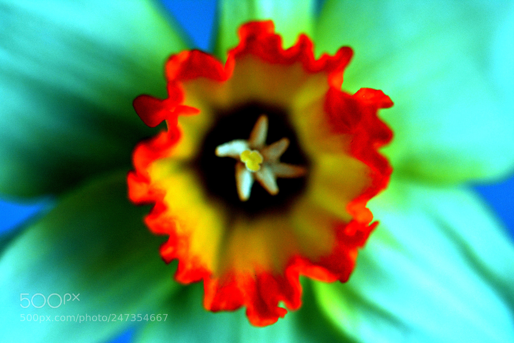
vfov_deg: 10.2
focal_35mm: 135
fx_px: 1927
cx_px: 257
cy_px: 172
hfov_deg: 15.2
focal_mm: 90
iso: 1000
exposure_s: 1/30
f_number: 4.2
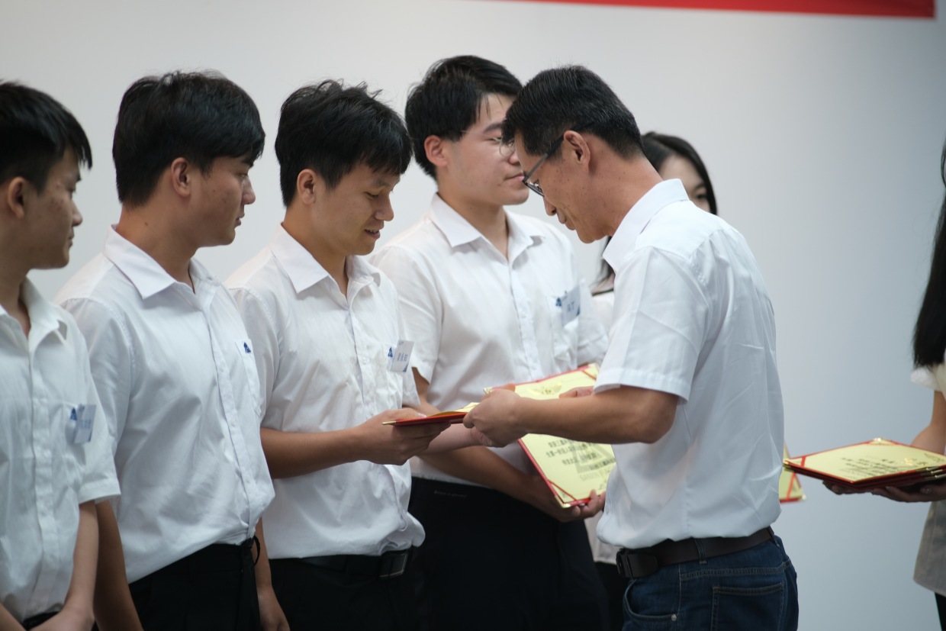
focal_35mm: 128
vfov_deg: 10.7
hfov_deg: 16.0
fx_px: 3364
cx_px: 473
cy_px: 316
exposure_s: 1/125
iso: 250
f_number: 1.8
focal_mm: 85
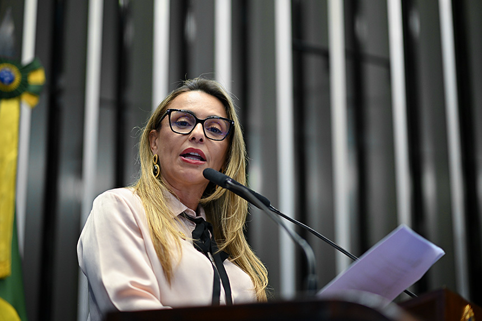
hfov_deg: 23.9
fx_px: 1138
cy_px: 160
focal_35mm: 85
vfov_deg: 16.1
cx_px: 241
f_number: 1.4
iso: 800
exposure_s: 1/200
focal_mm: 85
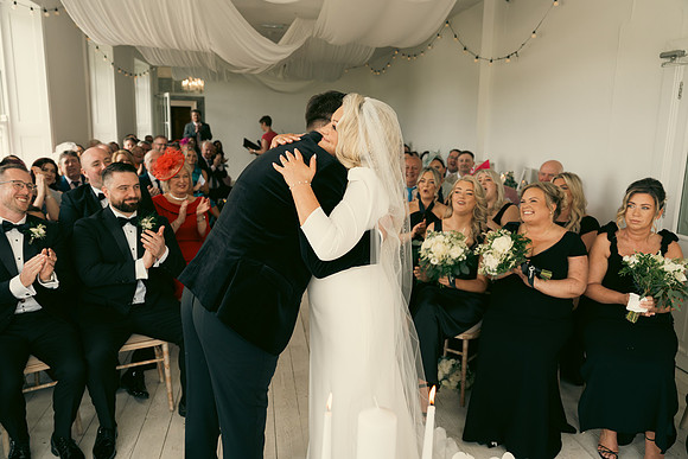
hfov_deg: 65.5
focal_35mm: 28
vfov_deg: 46.4
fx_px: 535
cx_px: 344
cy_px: 230
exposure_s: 1/160
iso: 320
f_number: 3.5
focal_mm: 28
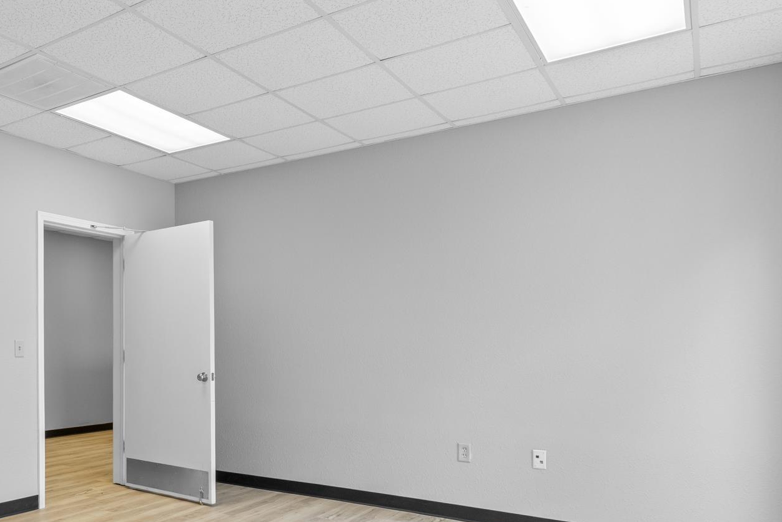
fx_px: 652
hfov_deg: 56.5
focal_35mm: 30
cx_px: 135
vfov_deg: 43.0
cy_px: 350
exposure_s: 1/30
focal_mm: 10
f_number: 7.1
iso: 400
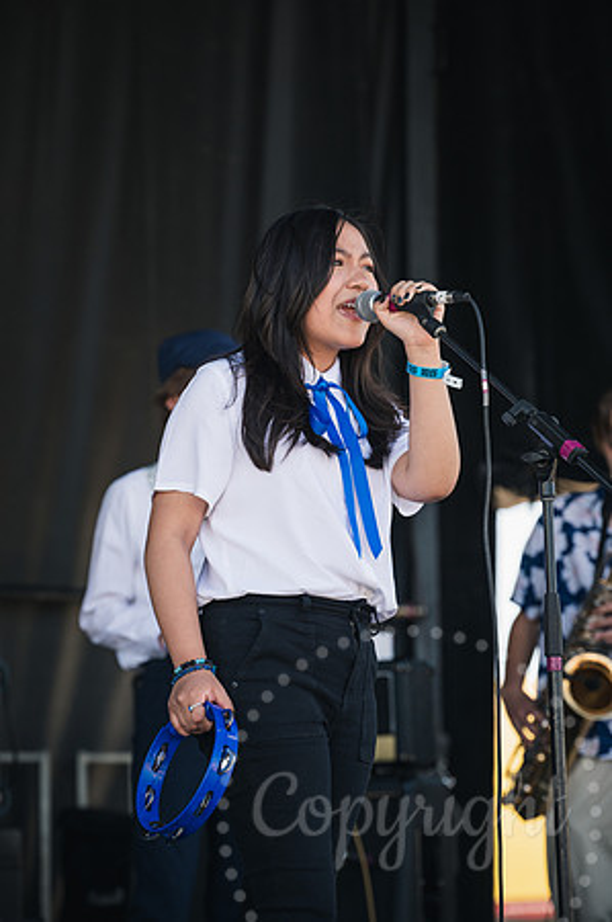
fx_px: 3706
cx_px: 306
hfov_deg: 9.4
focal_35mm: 145
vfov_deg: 14.2
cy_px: 461
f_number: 5
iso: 320
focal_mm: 145
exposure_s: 1/320
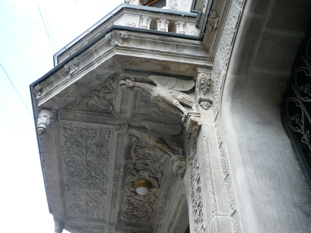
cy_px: 116
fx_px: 314
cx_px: 156
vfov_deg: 40.7
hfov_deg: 52.6
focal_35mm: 35
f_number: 2.8
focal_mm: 5.2
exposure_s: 1/160
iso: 80
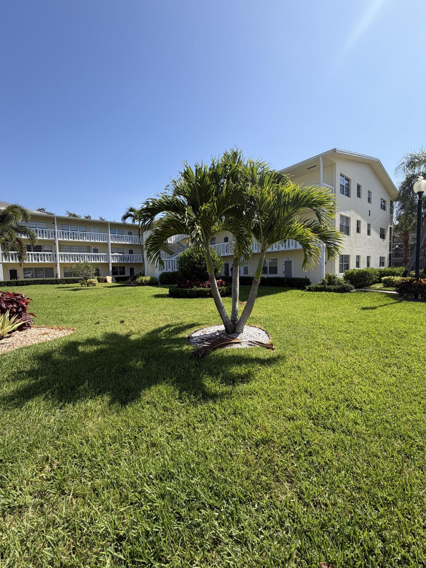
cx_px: 213
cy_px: 284
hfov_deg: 85.7
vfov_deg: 102.1
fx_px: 230
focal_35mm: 14
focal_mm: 2.22
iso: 25
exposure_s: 1/770
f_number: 2.2
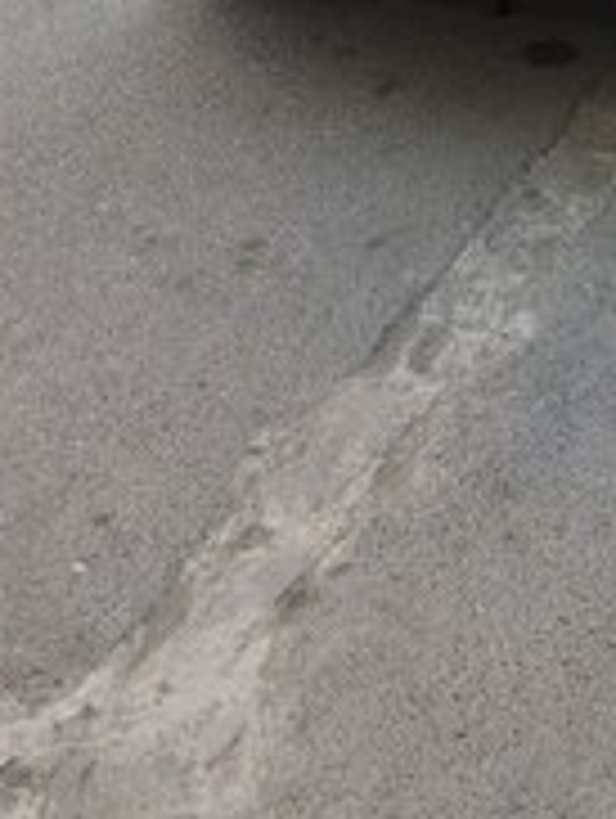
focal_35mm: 79
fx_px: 1870
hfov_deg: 17.9
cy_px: -144
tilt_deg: -18.6
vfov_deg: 22.8
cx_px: 710
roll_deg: +2.2
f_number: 2.2
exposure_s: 1/100
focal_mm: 4.15
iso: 32
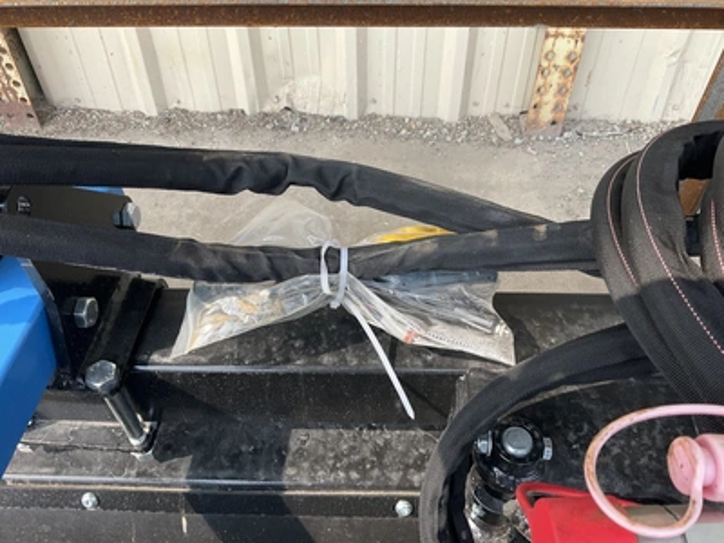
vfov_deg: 48.2
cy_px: 272
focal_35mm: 29
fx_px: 607
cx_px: 362
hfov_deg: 61.7
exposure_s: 1/383
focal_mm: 3
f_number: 1.8
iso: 25
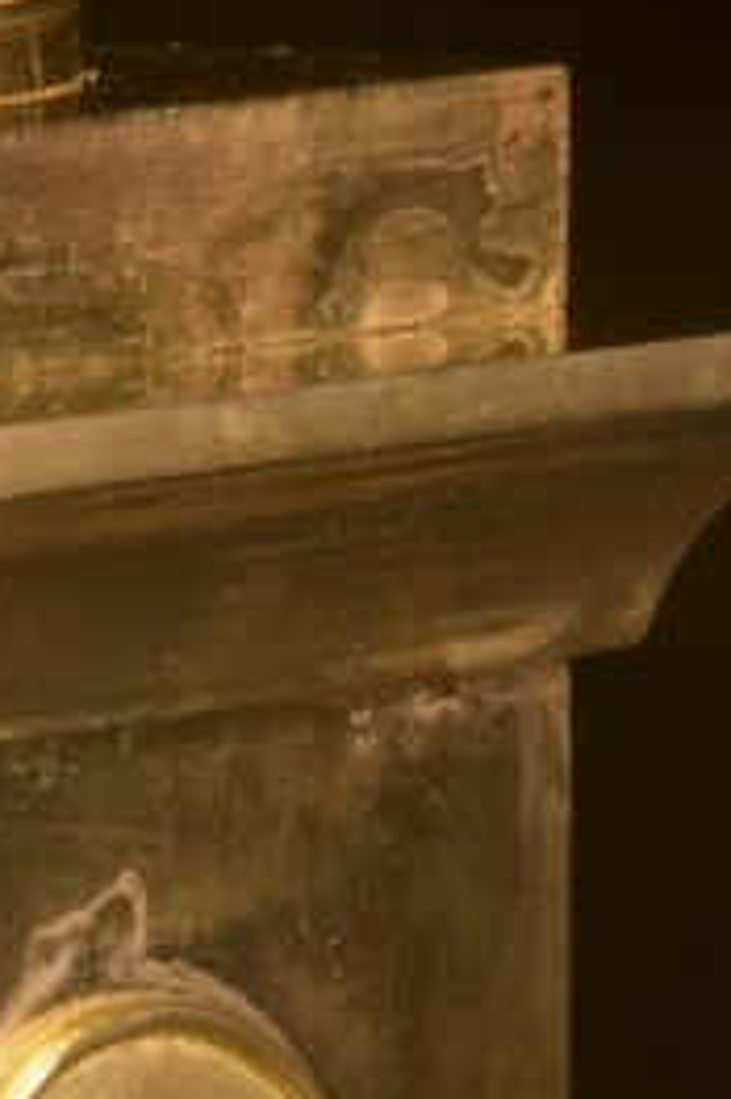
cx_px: -320
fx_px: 29246
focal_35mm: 959
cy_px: 1747
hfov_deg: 1.4
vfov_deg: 2.1
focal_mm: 210
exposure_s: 1/125
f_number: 25
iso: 400
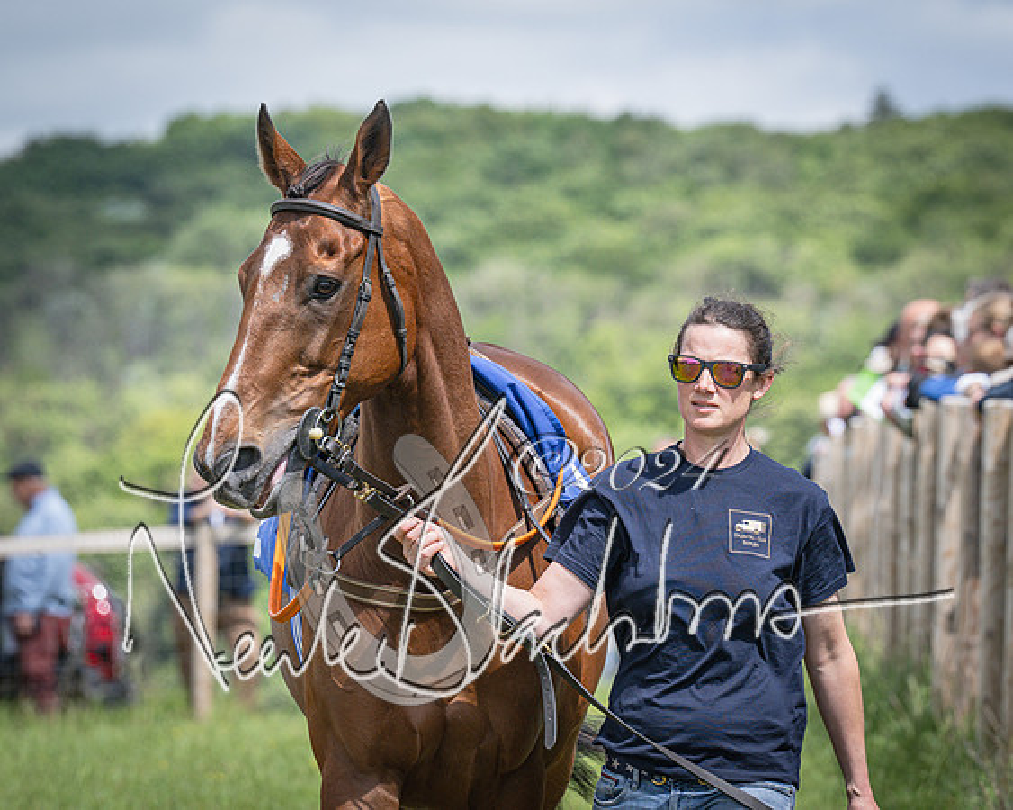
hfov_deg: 6.6
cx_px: 574
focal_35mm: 295
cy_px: 405
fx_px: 8847
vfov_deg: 5.2
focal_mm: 175
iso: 400
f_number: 5
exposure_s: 1/1600
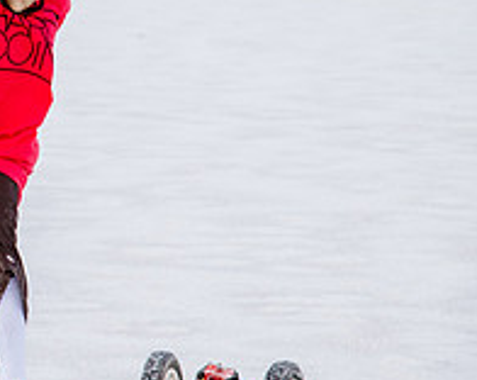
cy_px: 88
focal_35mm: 256
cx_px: -200
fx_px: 3607
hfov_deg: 7.5
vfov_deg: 6.0
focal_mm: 92
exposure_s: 1/640
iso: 400
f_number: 5.6
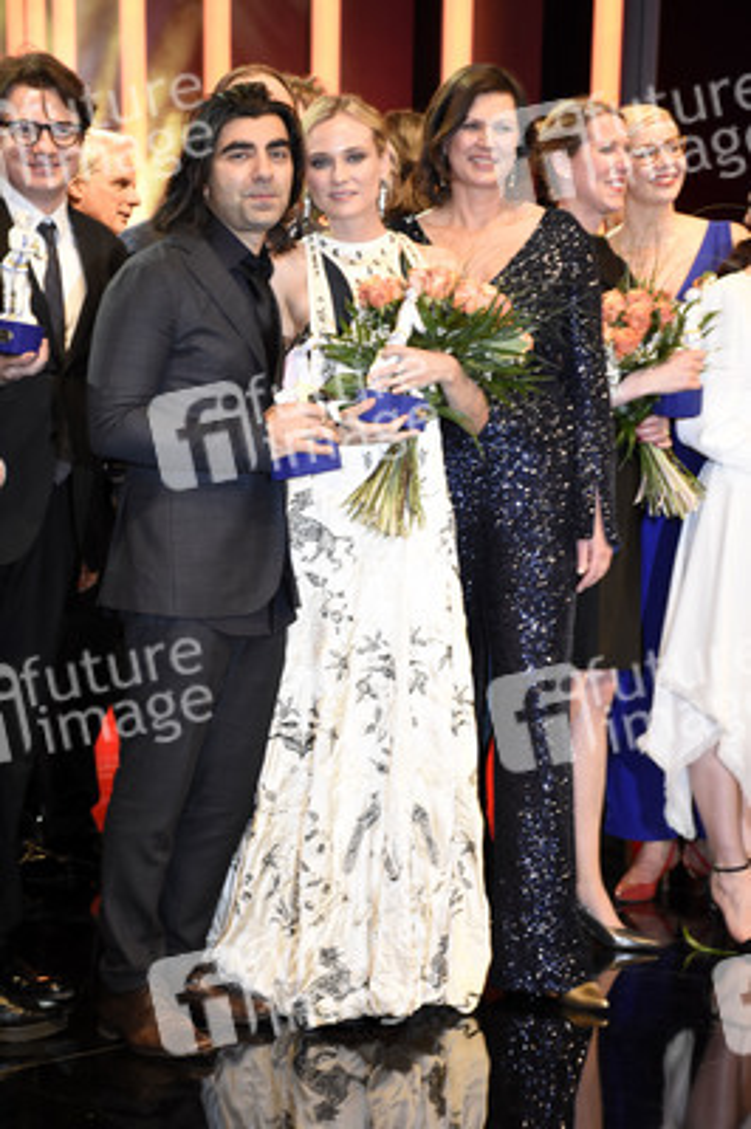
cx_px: 376
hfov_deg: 16.2
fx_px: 2633
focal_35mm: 84
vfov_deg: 24.2
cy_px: 564
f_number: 6.3
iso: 1600
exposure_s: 1/60
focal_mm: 56
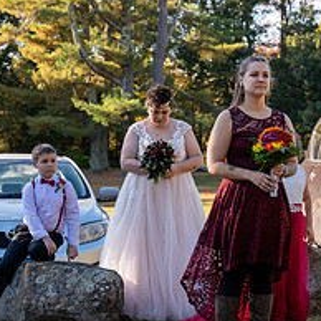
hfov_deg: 13.8
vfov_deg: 13.8
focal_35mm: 126
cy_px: 205
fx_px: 1322
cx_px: 209
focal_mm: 64
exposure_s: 1/6400
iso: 6400
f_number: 4.5
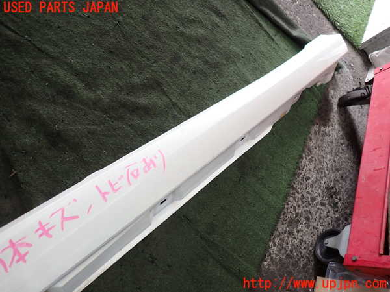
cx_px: 195
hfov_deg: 69.4
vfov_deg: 54.9
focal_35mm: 25
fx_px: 282
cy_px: 146
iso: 200
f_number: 2
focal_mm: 4.5
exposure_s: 1/60
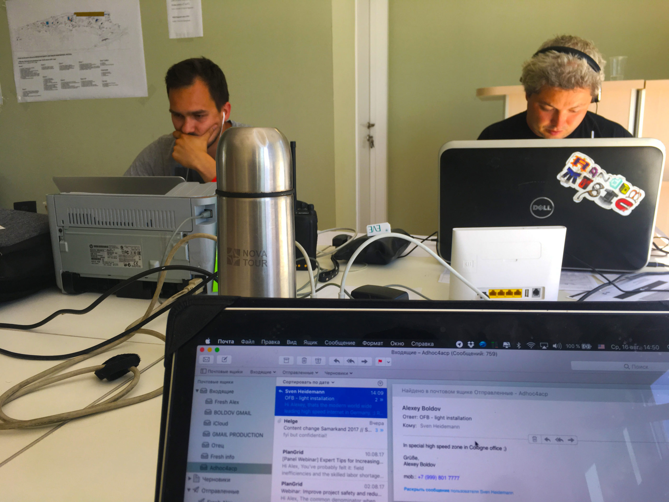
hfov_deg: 61.7
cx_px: 334
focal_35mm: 29
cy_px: 251
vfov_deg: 48.2
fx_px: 560
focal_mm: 4.15
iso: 32
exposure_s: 1/100
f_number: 2.2
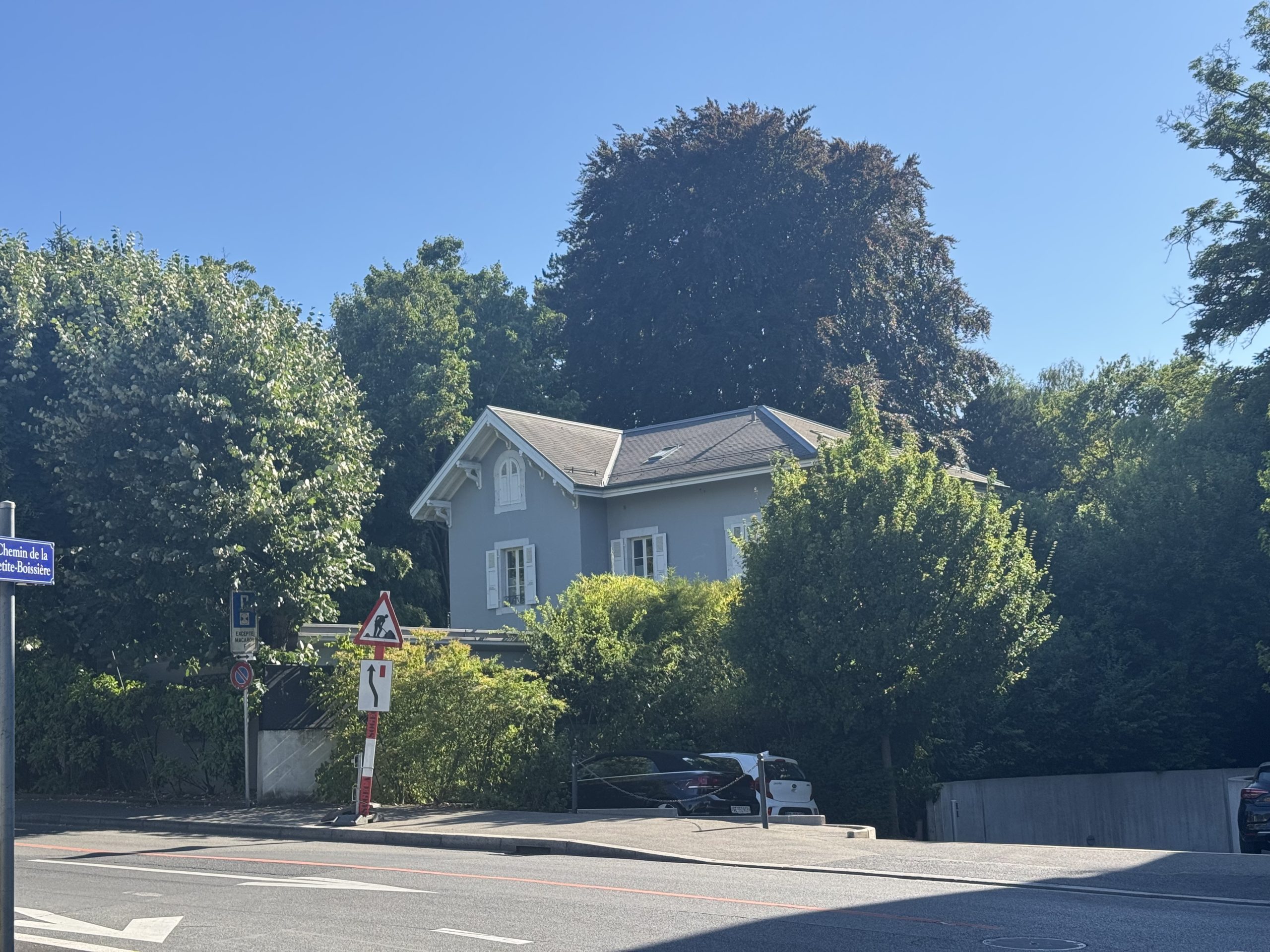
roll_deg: +2.4
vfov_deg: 30.3
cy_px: 476
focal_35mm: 48
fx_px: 1761
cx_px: 635
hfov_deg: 39.7
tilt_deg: +8.8
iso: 64
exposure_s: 1/1724
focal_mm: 6.76
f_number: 1.78
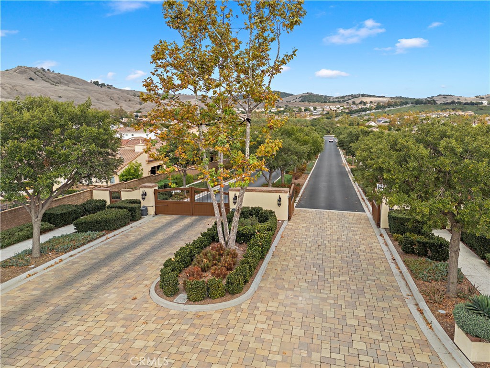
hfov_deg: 71.6
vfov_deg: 56.8
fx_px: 340
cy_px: 184
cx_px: 245
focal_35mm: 24
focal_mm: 6.72
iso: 100
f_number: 1.7
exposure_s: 1/1000
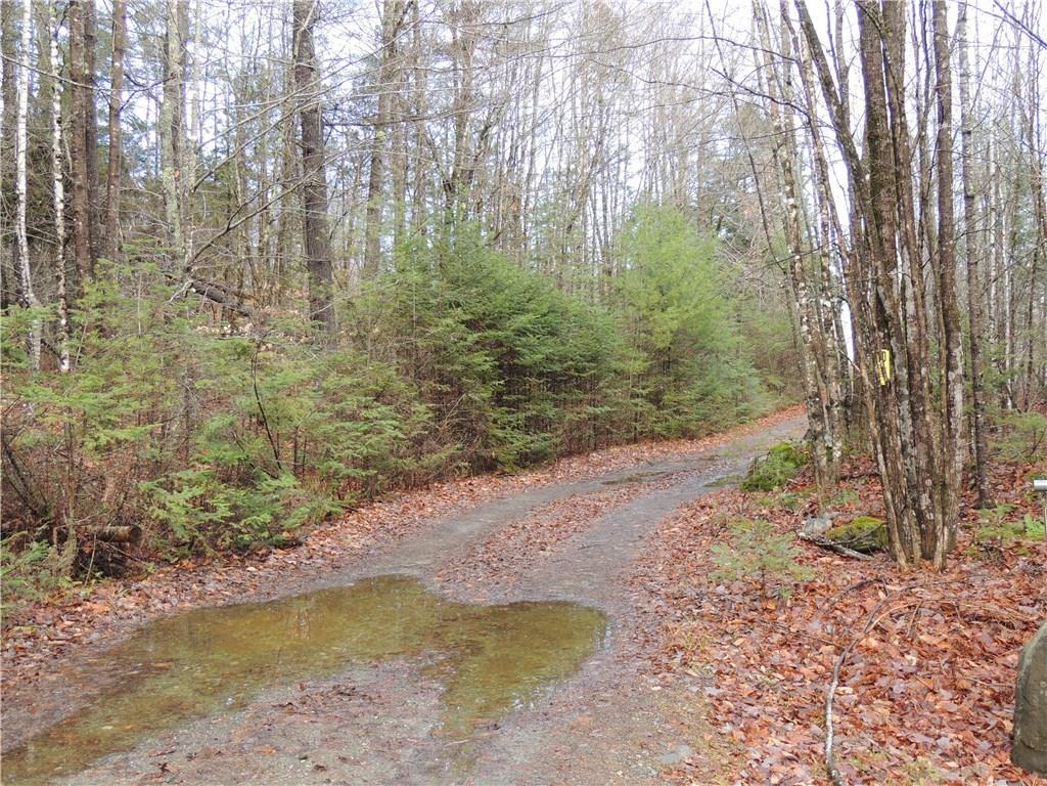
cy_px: 393
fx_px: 1210
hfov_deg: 46.8
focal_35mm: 40
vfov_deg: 36.0
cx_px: 524
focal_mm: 7.1
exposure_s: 1/50
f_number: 3.3
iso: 125
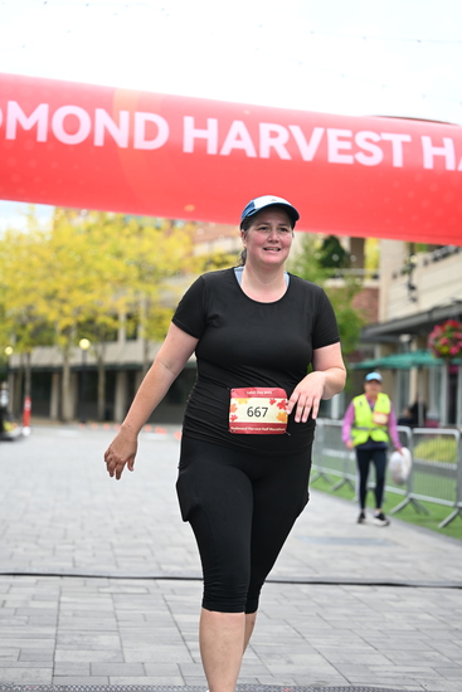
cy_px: 346
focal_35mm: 74
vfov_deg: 27.3
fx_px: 1423
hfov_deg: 18.4
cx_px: 231
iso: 400
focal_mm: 74
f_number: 2.8
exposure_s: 1/1250
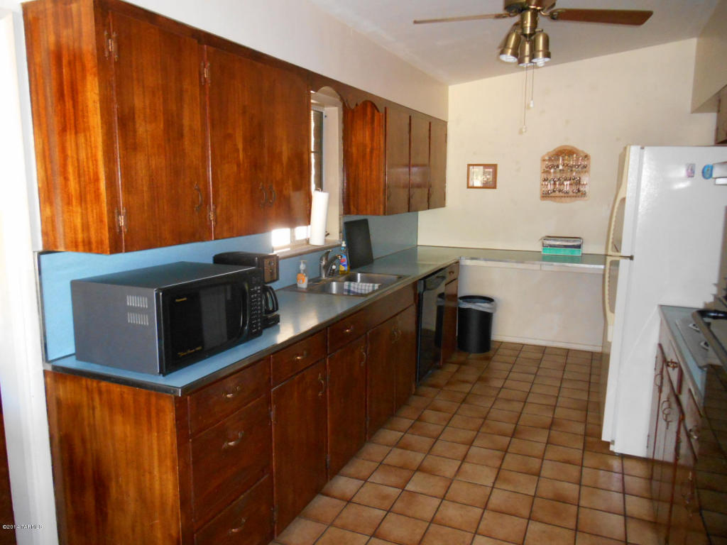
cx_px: 364
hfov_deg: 67.3
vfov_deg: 53.1
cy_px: 272
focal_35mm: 26
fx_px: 546
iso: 450
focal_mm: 4.7
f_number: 3.4
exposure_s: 1/25
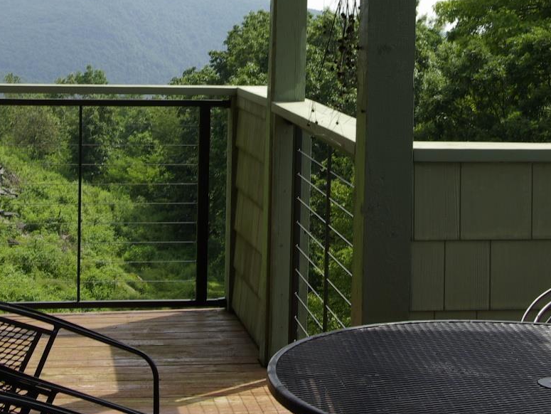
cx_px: 277
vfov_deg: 15.4
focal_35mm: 95
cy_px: 38
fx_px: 1513
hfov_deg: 20.6
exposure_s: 1/125
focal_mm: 28
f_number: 11
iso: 100
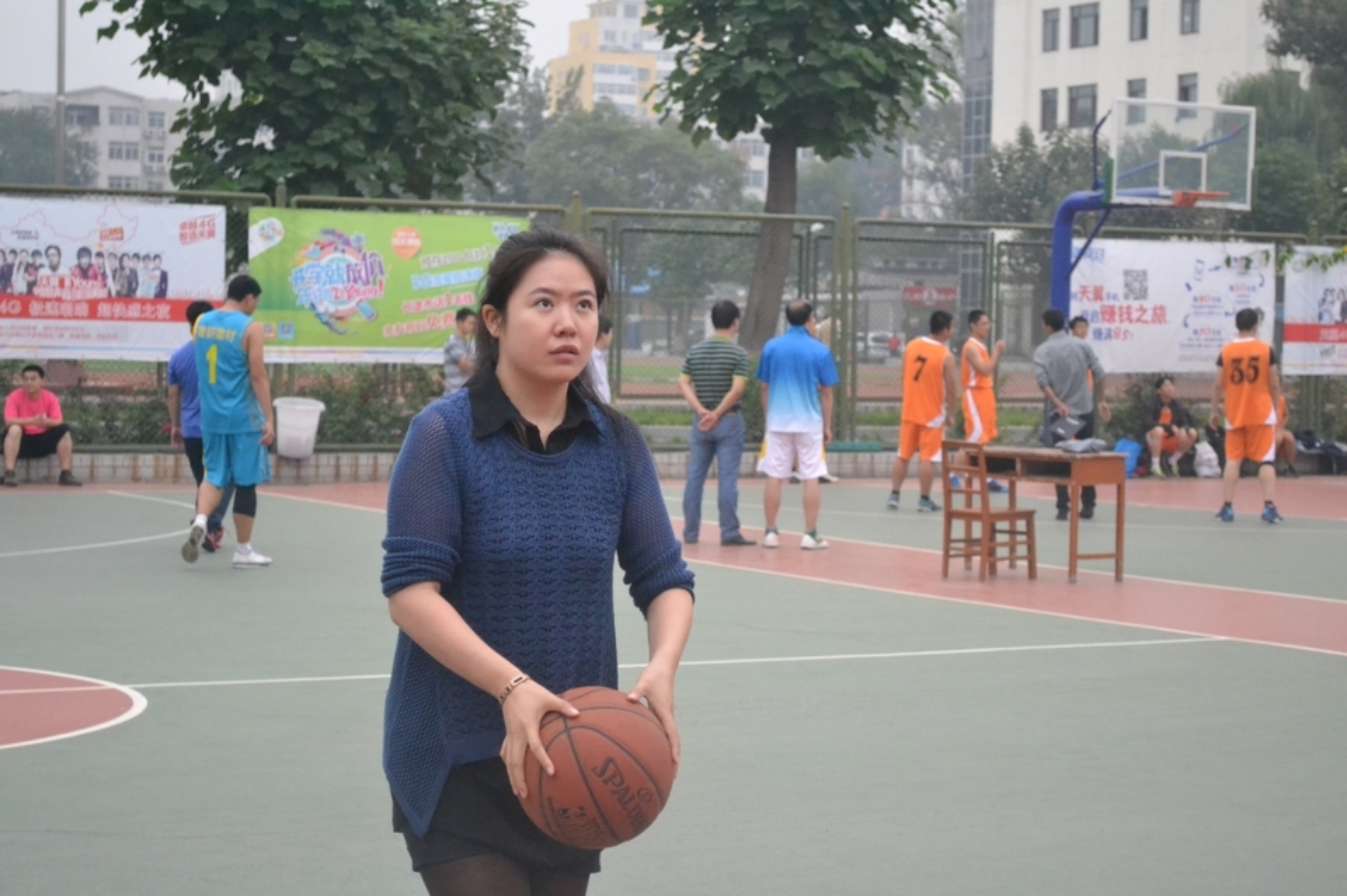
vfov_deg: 17.5
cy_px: 448
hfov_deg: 26.0
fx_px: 2917
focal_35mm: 78
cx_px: 674
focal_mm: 52
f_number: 5.6
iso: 3200
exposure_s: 1/320
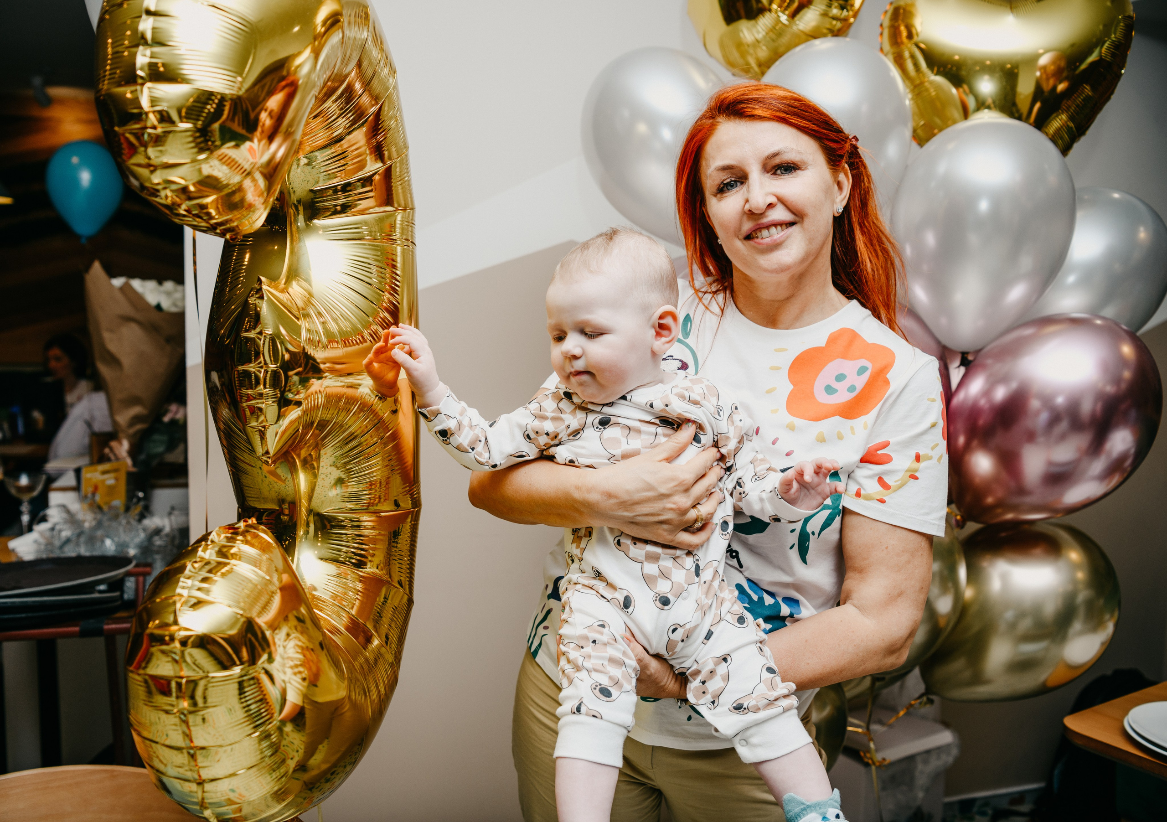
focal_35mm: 31
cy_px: 399
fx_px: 1022
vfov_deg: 43.8
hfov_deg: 59.3
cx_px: 532
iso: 125
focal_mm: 29
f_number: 3.5
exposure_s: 1/160
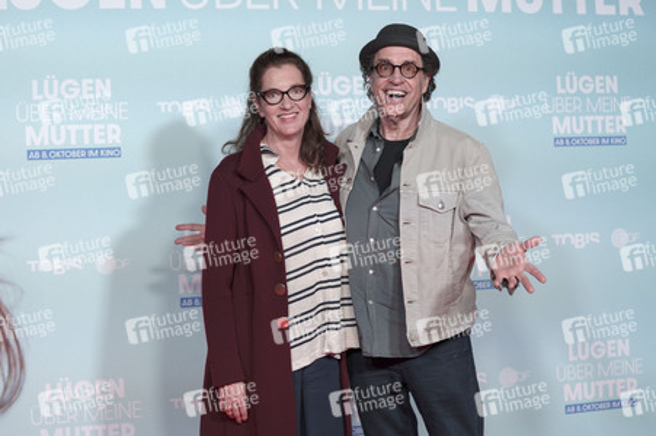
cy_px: 218
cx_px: 328
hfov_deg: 28.9
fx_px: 1275
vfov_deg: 19.4
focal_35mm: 70
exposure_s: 1/250
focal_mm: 70
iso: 500
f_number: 2.8
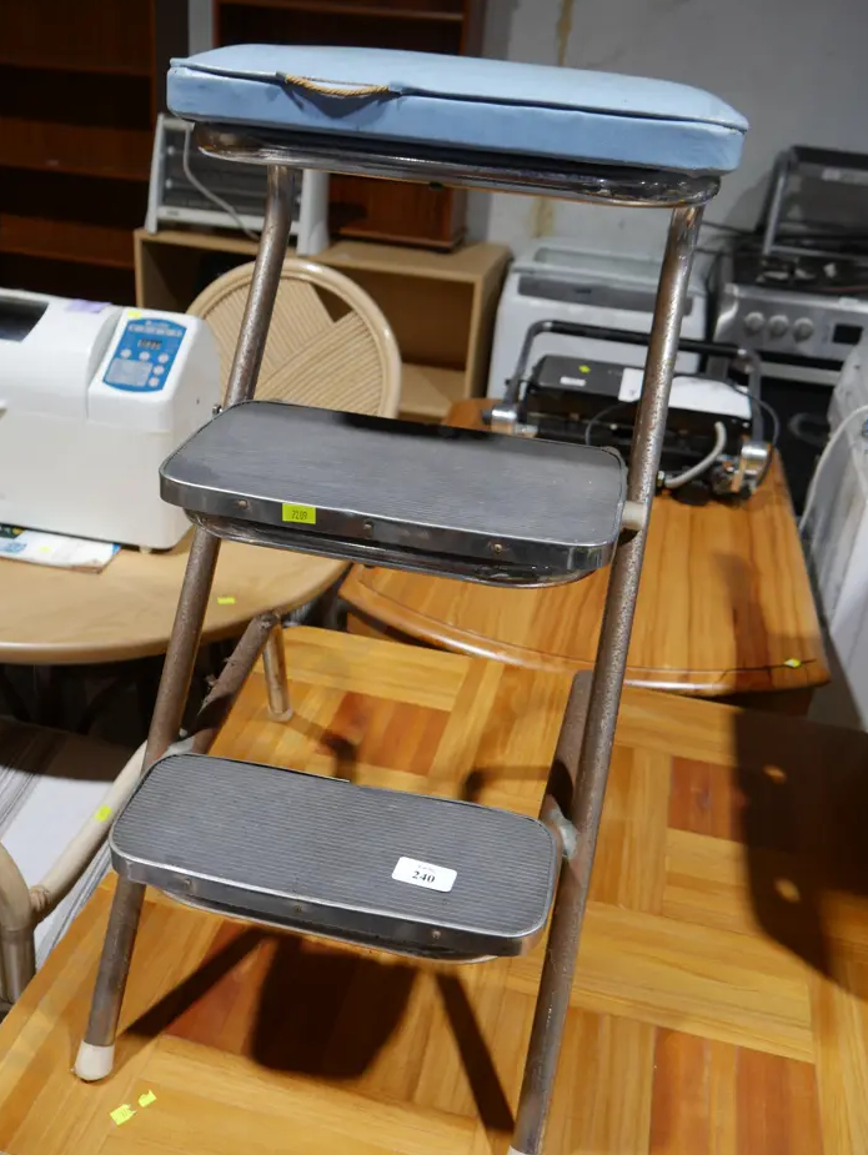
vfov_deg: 58.3
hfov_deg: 45.4
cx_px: 398
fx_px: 1035
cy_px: 564
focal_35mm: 31
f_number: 4
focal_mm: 14
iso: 250
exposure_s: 1/60
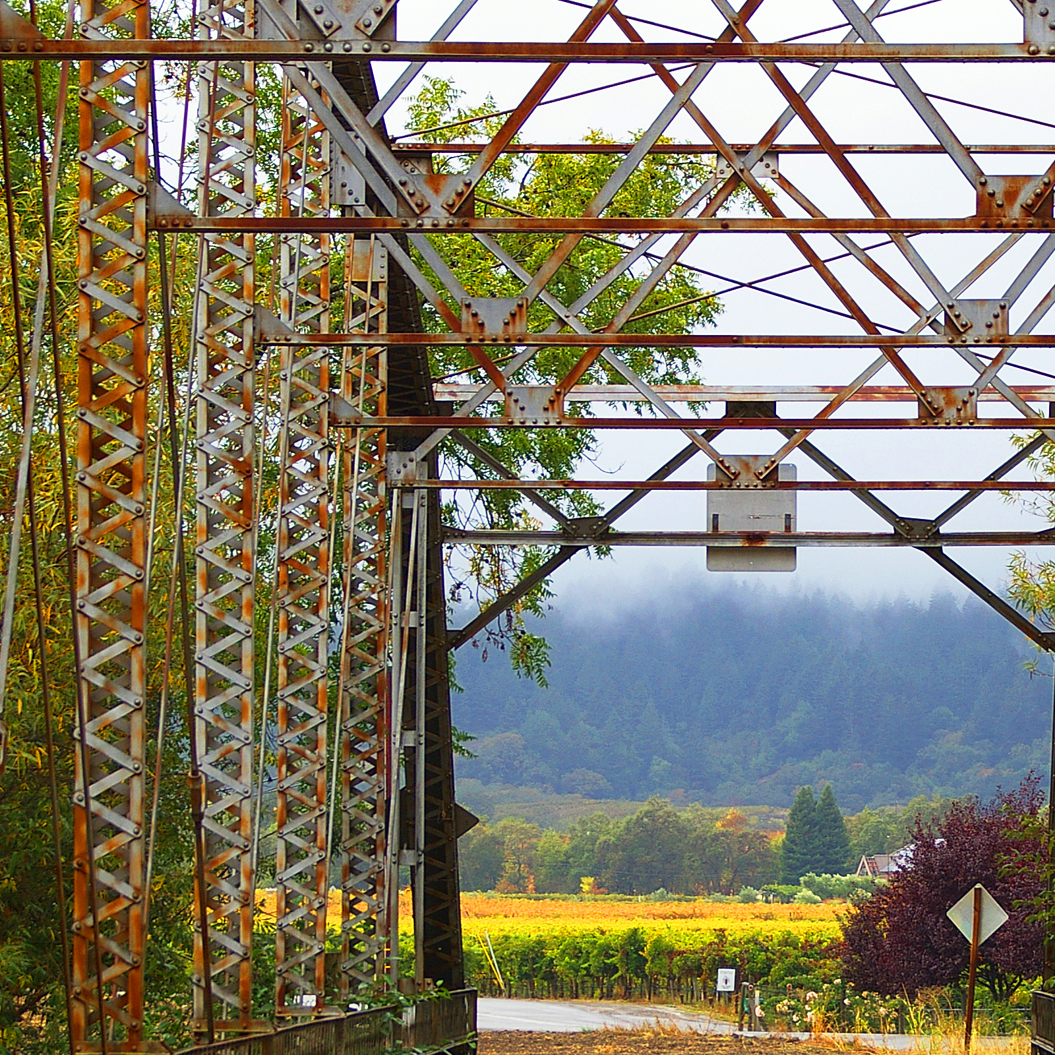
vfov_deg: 10.0
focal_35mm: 175
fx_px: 6027
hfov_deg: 10.0
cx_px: 721
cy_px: 636
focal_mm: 73
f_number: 9.5
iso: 200
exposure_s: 1/180
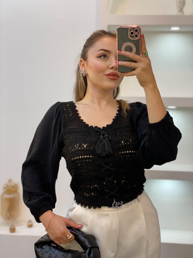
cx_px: 96
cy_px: 129
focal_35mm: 52
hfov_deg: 28.0
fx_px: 387
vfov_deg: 36.8
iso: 100
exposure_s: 1/100
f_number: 2
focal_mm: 6
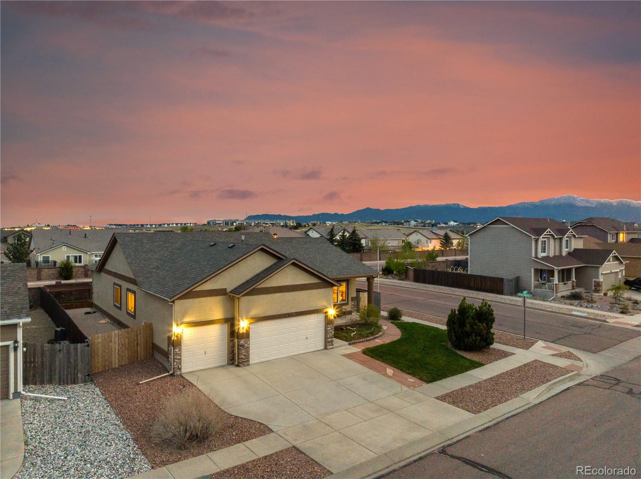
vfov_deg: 56.7
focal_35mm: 24
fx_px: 444
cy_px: 240
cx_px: 320
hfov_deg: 71.6
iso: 1180
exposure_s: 1/6
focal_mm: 12.29
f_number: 10
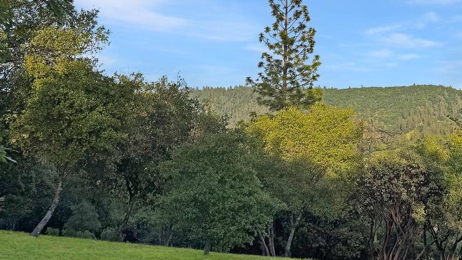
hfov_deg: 36.0
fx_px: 649
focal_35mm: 53
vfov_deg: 22.0
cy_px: 22
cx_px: 443
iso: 80
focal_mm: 6.76
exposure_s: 1/3247
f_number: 1.78
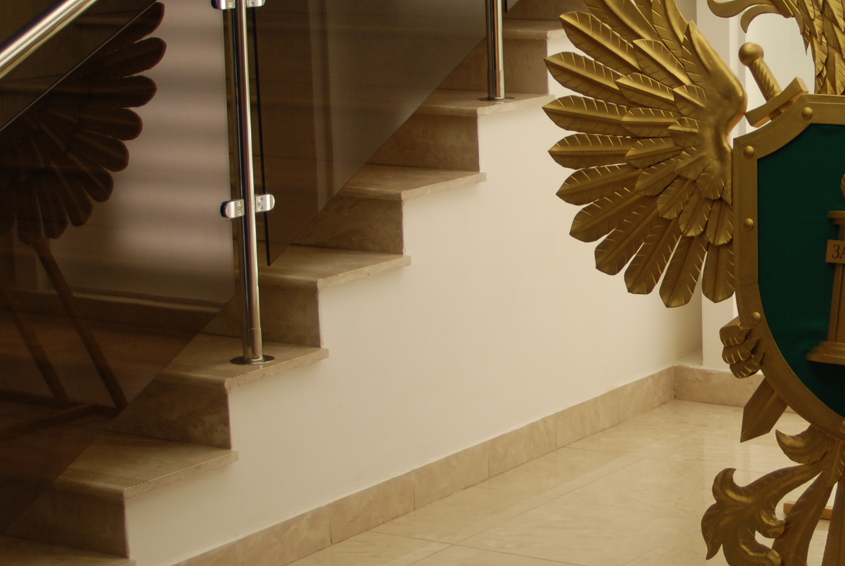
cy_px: 224
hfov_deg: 21.0
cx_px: 835
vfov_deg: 14.6
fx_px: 2209
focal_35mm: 94
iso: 200
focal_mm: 31
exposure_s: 1/100
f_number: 5
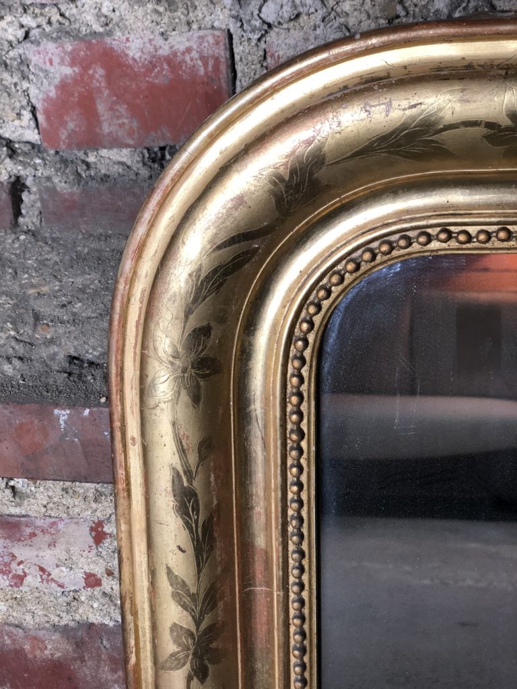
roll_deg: +4.8
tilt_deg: -26.1
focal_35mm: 52
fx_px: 1036
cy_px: 344
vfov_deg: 36.8
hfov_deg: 28.0
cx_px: 258
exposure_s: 1/50
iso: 125
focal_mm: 6
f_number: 2.4
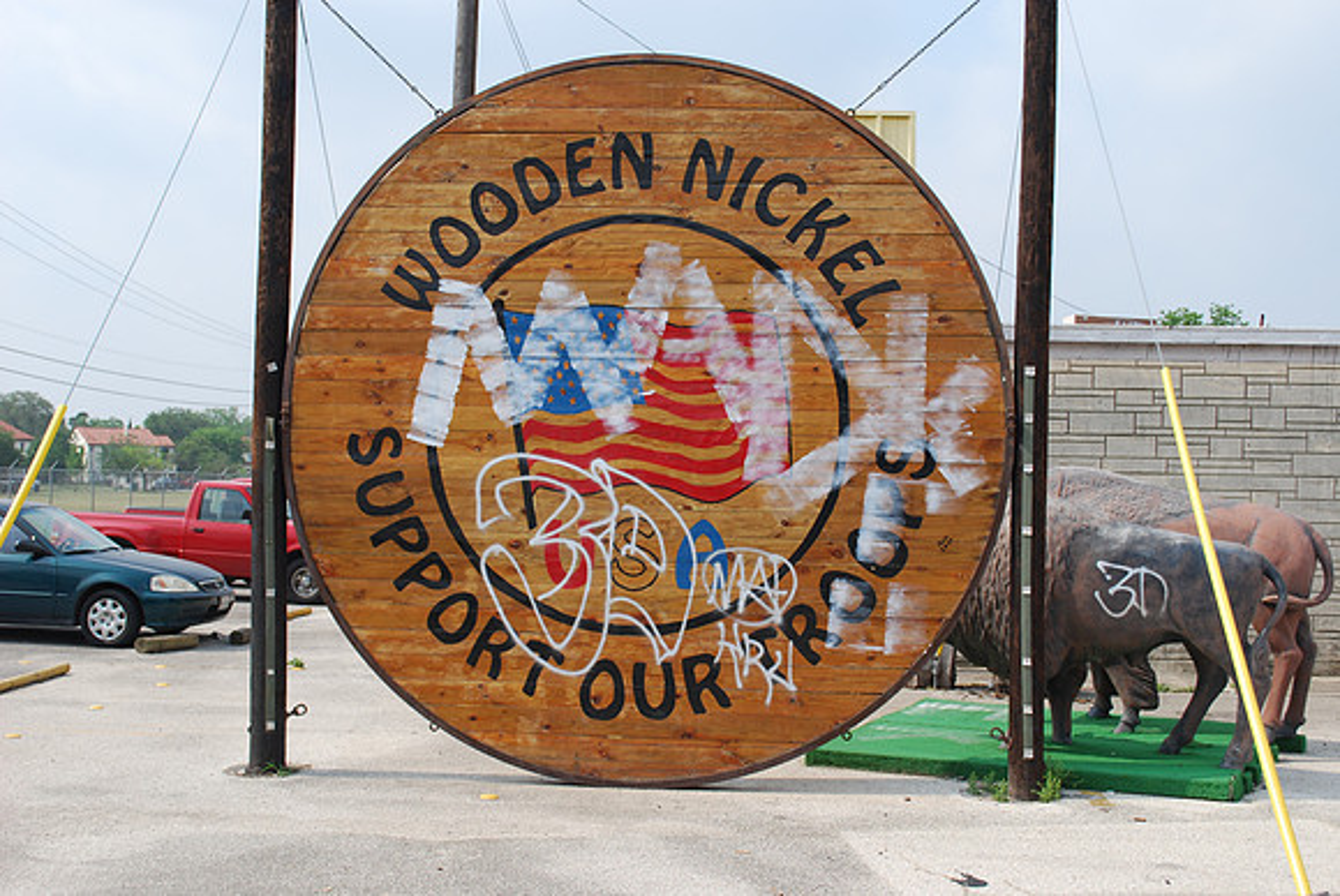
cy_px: 448
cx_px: 670
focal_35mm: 42
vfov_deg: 32.0
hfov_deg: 46.4
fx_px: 1565
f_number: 8
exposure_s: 1/250
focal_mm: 28
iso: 100
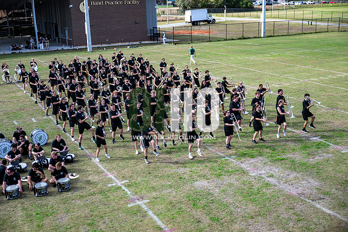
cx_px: 174
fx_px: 416
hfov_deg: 45.4
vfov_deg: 31.2
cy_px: 116
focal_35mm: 43
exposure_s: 1/1250
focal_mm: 43
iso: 125
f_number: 2.8
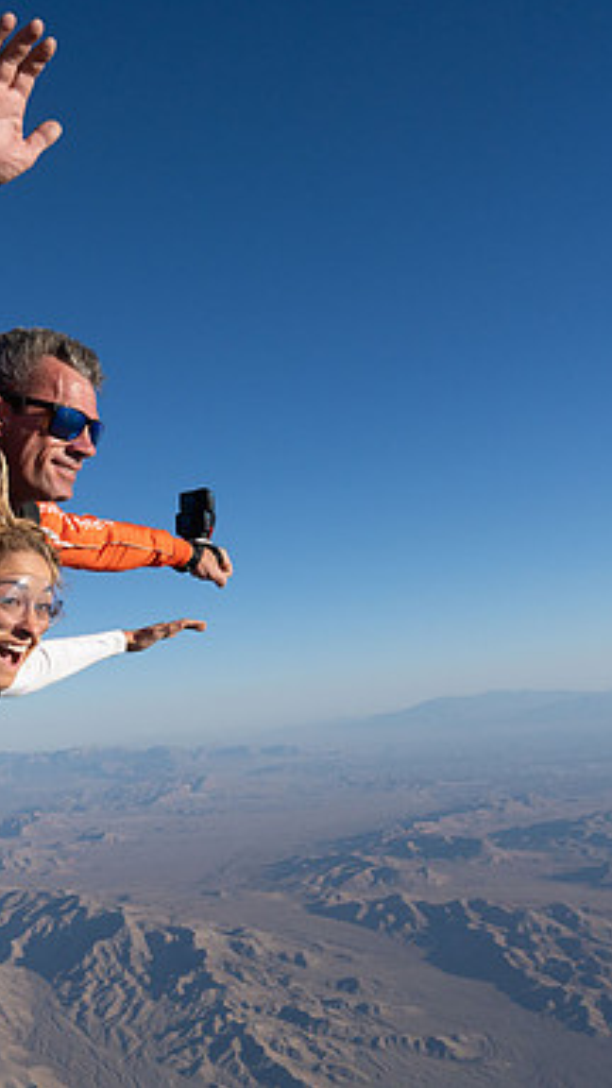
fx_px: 1096
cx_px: 62
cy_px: 543
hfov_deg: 29.9
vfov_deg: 52.8
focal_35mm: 38
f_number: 9
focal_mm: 24
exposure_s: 1/2000
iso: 800
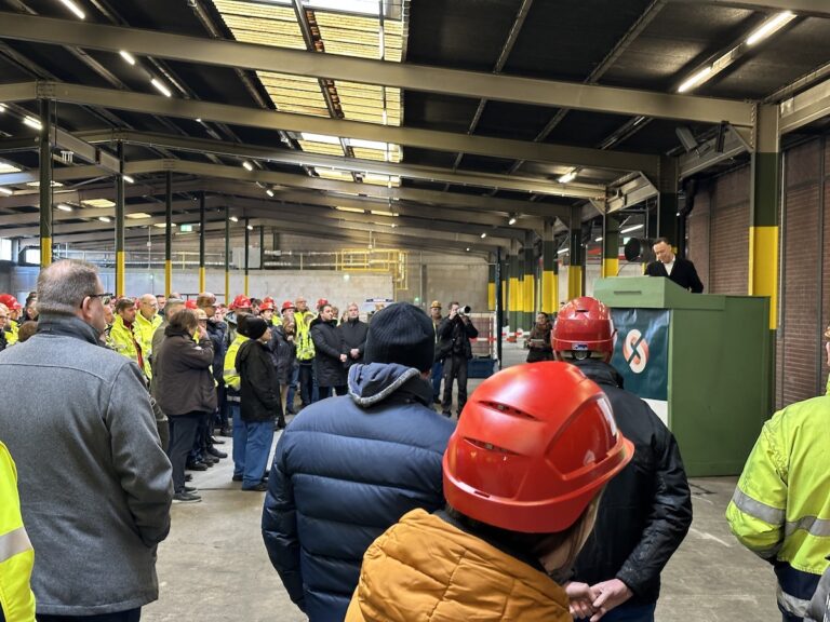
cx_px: 415
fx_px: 1151
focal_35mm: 48
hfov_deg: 39.7
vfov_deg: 30.3
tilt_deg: -1.5
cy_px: 311
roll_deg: +0.0
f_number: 1.78
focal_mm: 6.86
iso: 200
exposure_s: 1/33
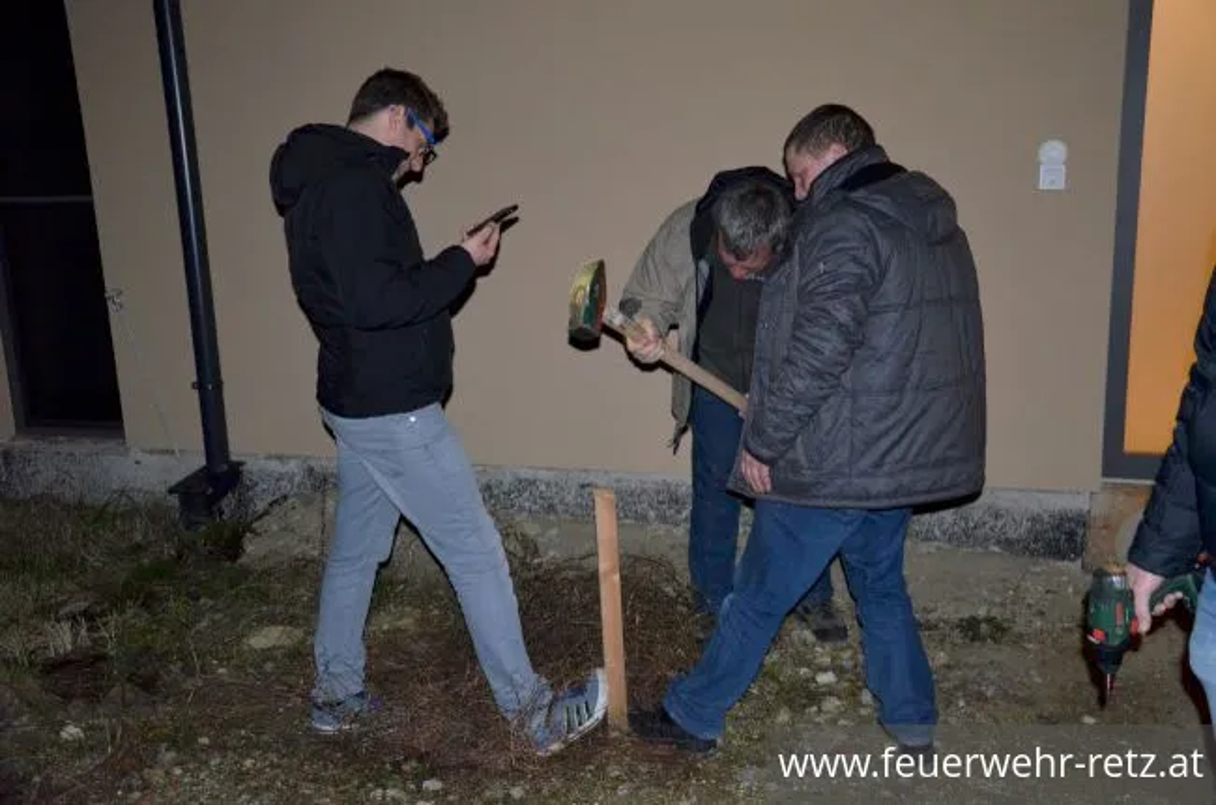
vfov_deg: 36.7
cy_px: 402
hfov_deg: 53.2
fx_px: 1213
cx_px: 608
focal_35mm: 36
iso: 3200
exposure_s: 1/60
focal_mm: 24
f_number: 3.8
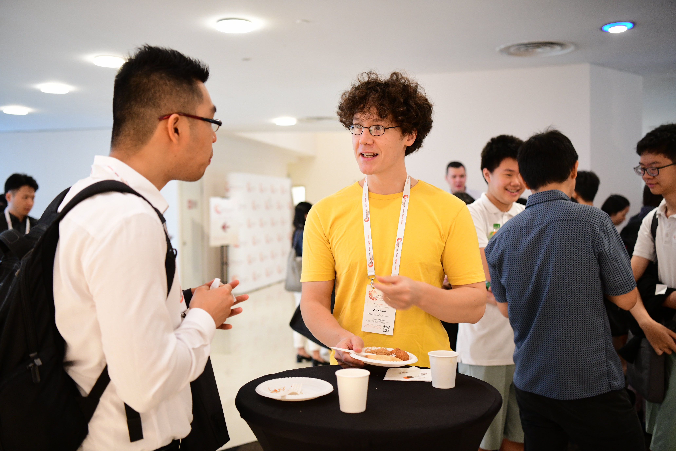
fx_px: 751
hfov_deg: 48.5
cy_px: 226
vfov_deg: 33.4
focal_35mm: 40
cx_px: 338
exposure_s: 1/60
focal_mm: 40
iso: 3200
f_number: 2.8
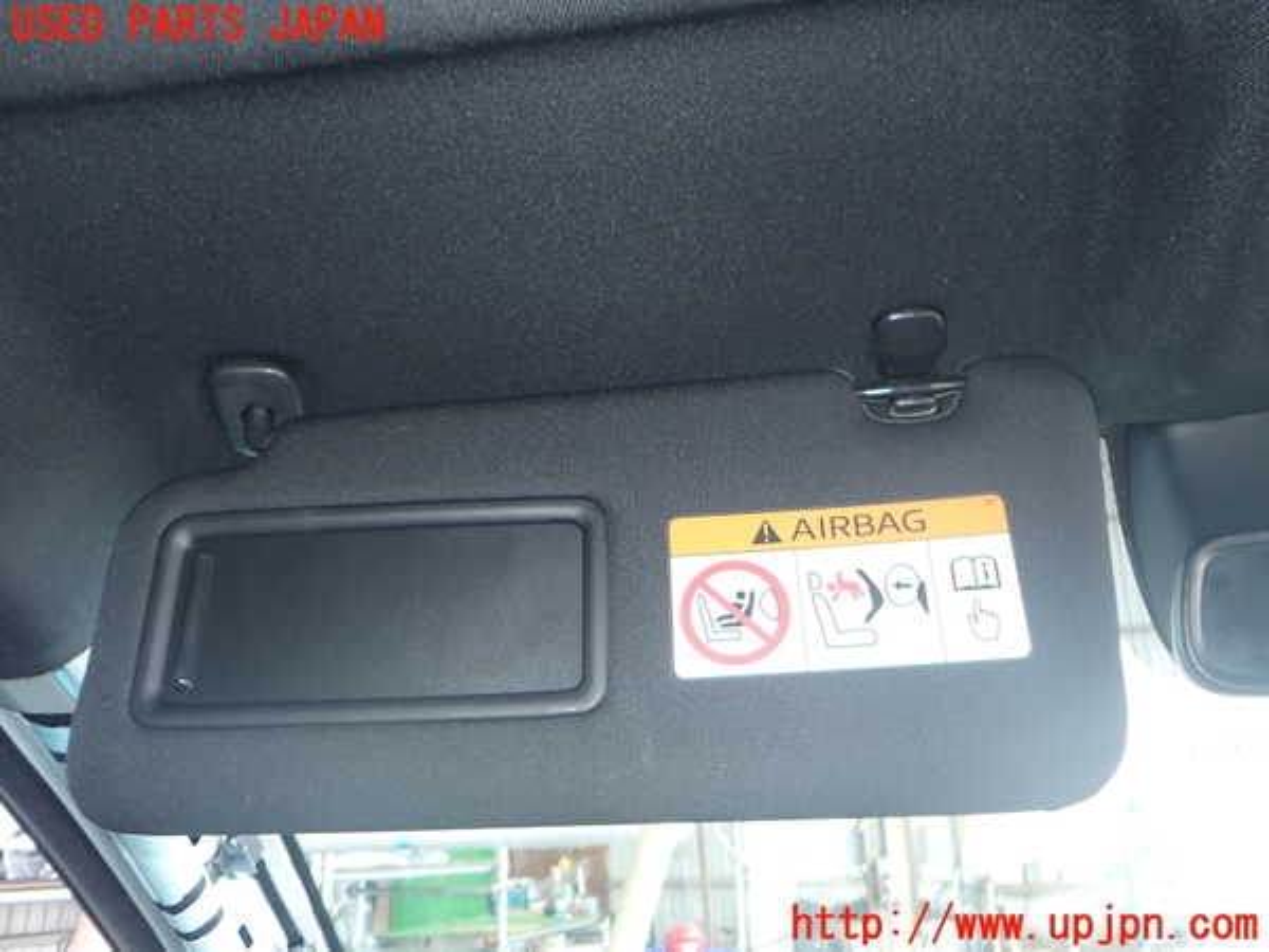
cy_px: 476
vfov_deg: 46.8
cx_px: 634
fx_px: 1100
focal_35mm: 30
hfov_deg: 60.0
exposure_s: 1/60
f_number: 2.3
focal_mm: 5.4
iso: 200
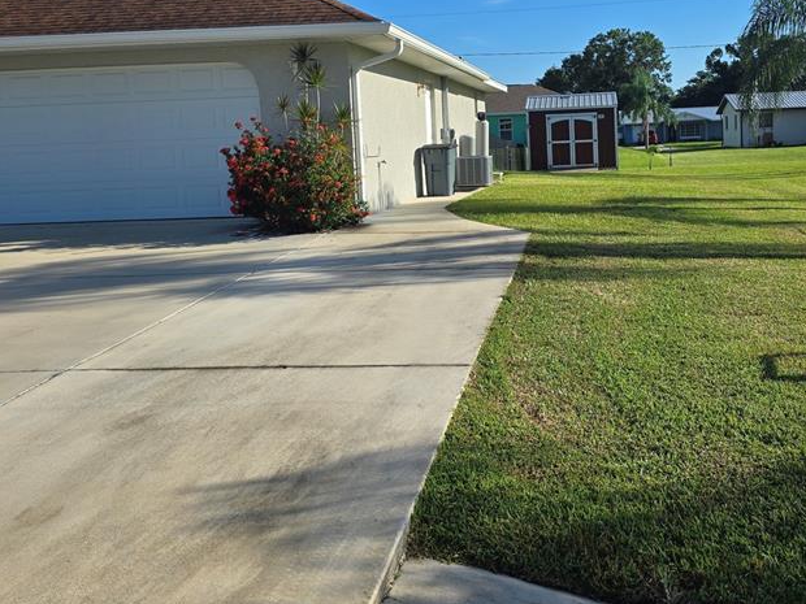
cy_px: 191
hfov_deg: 48.4
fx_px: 885
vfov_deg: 37.2
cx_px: 519
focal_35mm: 38
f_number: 1.7
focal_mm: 6.3
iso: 12
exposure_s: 1/825
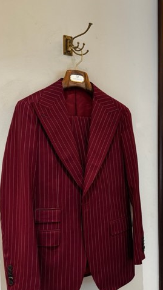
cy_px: 170
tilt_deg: -3.2
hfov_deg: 32.8
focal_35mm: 35
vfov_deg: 56.3
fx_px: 269
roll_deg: +0.0
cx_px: 129
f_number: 1.78
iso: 250
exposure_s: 1/60
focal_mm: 6.86
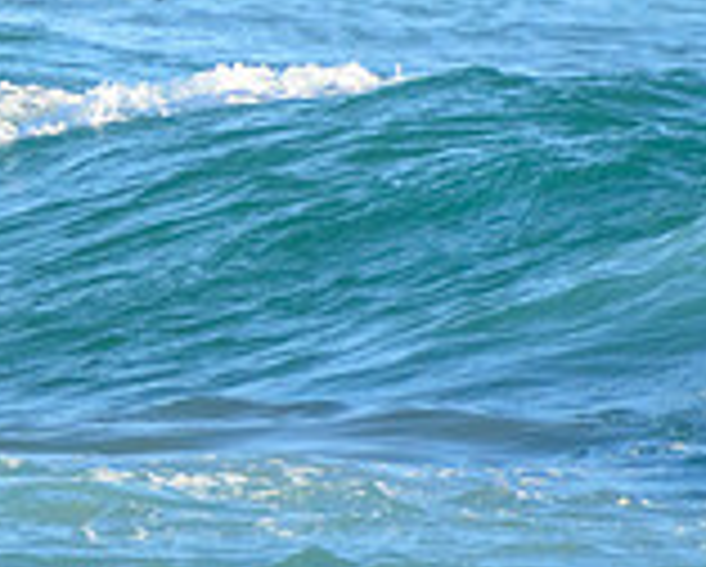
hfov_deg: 0.9
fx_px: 43515
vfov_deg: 0.7
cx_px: -243
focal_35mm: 2080
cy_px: -110
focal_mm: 400
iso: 900
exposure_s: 1/2500
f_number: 5.6
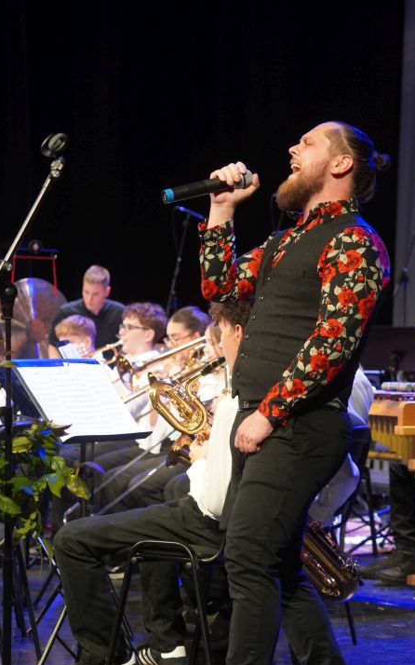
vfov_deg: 19.6
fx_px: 1919
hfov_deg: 12.3
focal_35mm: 106
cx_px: 303
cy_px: 400
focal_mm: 50
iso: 2000
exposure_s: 1/125
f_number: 3.2
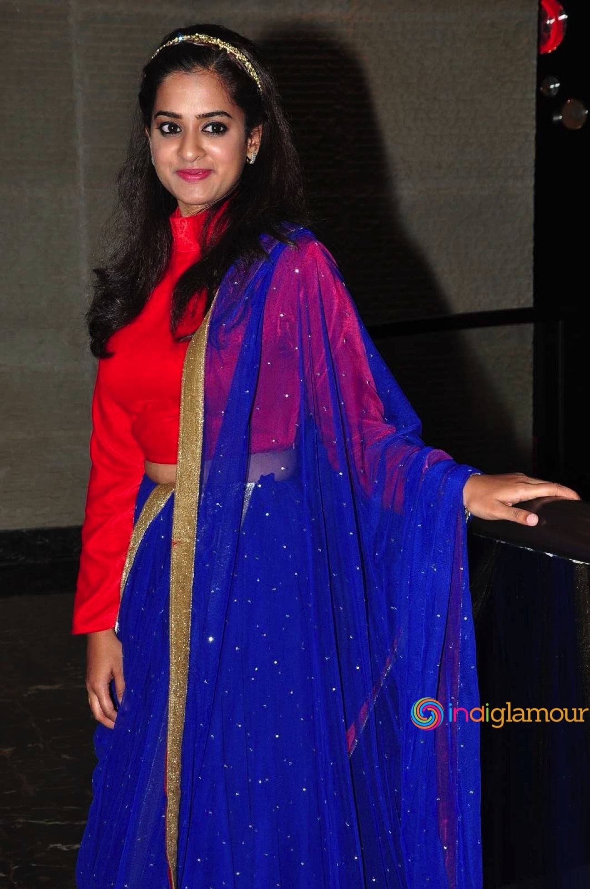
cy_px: 444
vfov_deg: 29.9
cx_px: 295
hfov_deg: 20.1
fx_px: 1663
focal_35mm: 68
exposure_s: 1/125
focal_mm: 45
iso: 400
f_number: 9
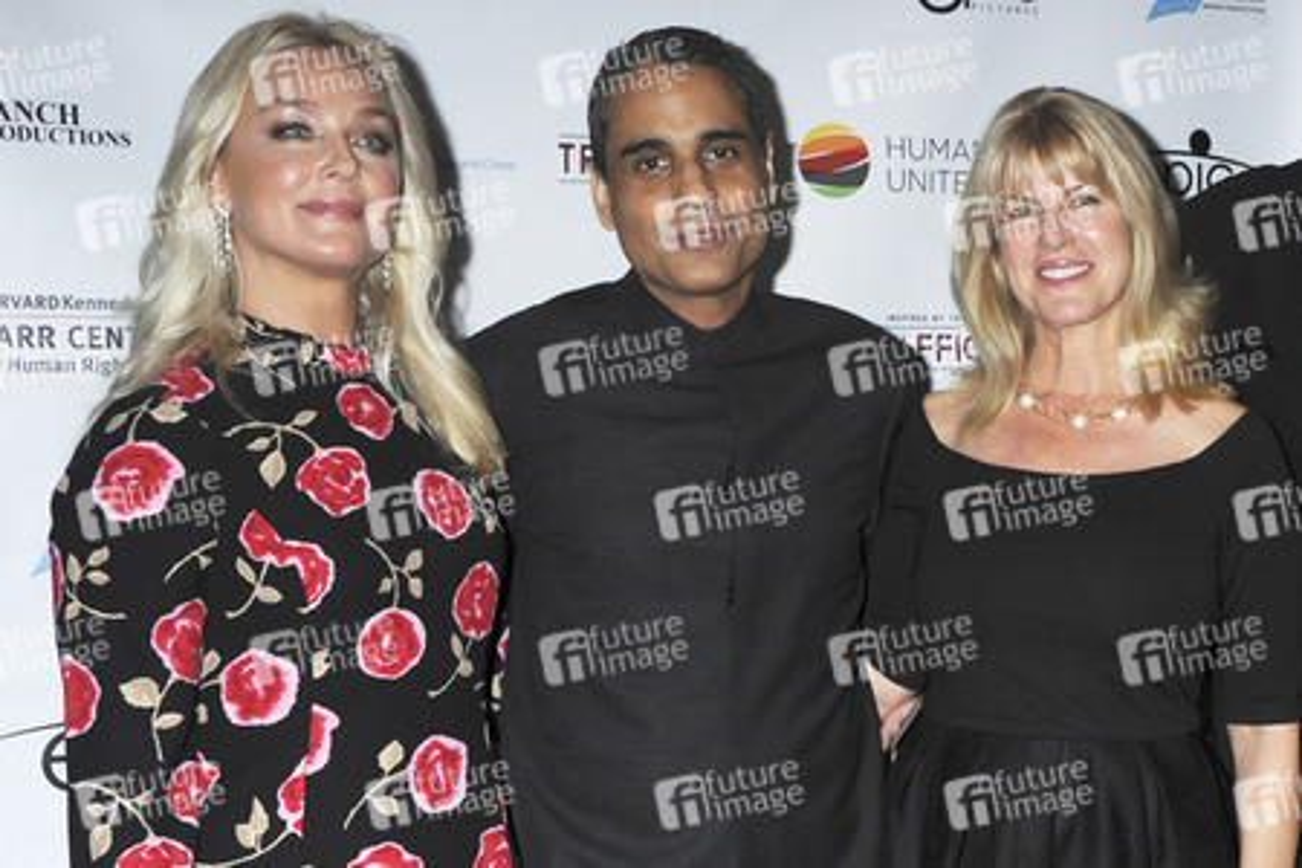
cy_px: 434
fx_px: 1519
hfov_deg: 46.4
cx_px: 651
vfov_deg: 31.9
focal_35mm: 42
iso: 800
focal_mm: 42
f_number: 5.6
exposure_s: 1/250
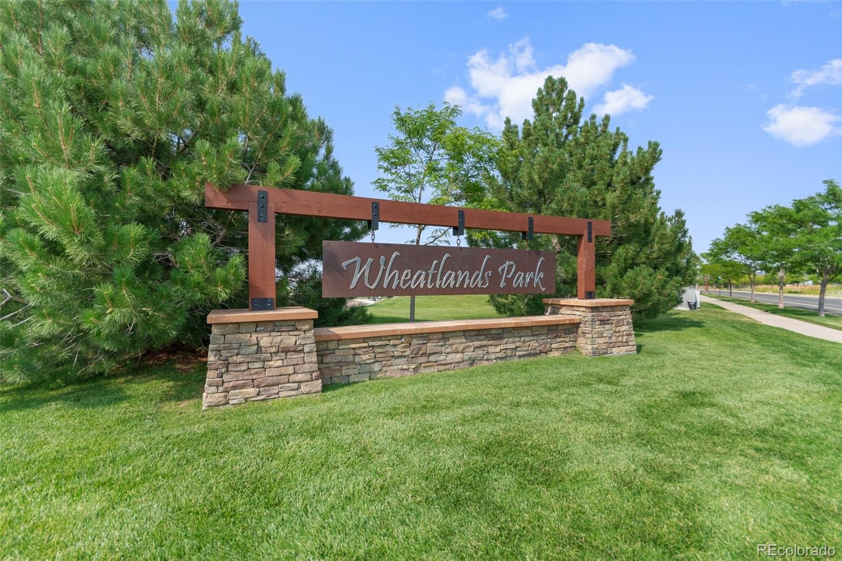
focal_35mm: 15
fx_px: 351
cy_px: 280
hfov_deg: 100.4
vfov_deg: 77.3
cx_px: 421
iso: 250
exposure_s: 1/100
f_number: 8
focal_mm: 10
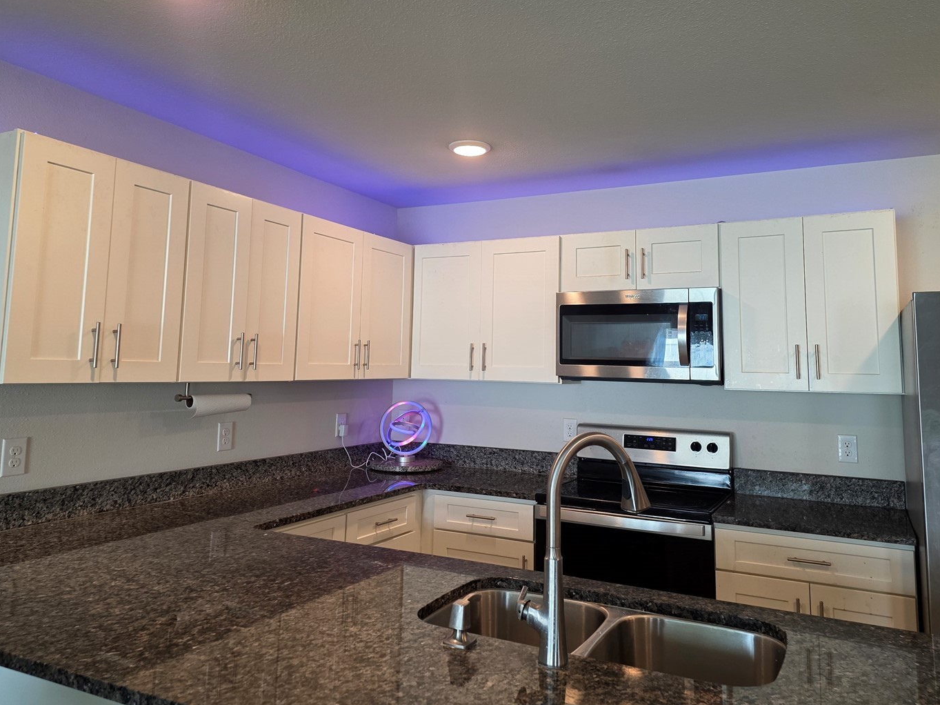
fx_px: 733
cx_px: 483
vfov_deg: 51.1
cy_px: 296
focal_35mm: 27
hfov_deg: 65.3
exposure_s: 1/120
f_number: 1.7
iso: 200
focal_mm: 6.25
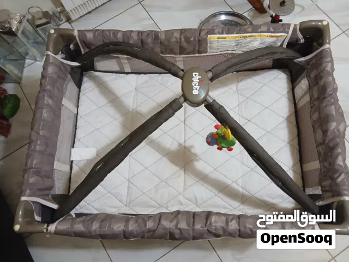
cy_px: 131
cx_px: 174
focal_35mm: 26
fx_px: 262
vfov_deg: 53.1
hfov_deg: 67.3
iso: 400
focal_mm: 3.98
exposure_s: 1/25
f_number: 1.8
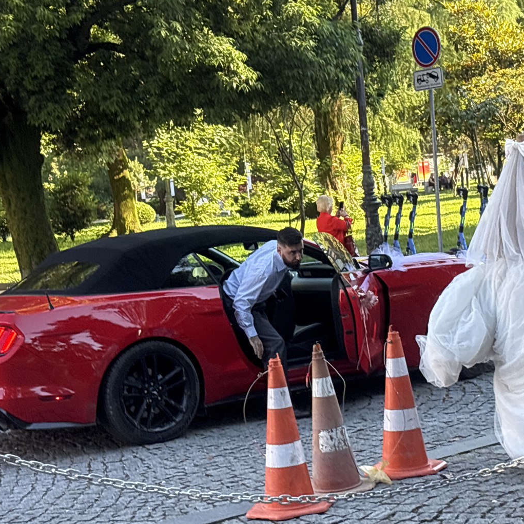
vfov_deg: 19.3
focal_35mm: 90
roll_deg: +5.8
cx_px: 342
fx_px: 1541
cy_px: 293
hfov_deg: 19.2
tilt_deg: -3.7
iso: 25
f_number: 1.6
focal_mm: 5.96
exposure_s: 1/142
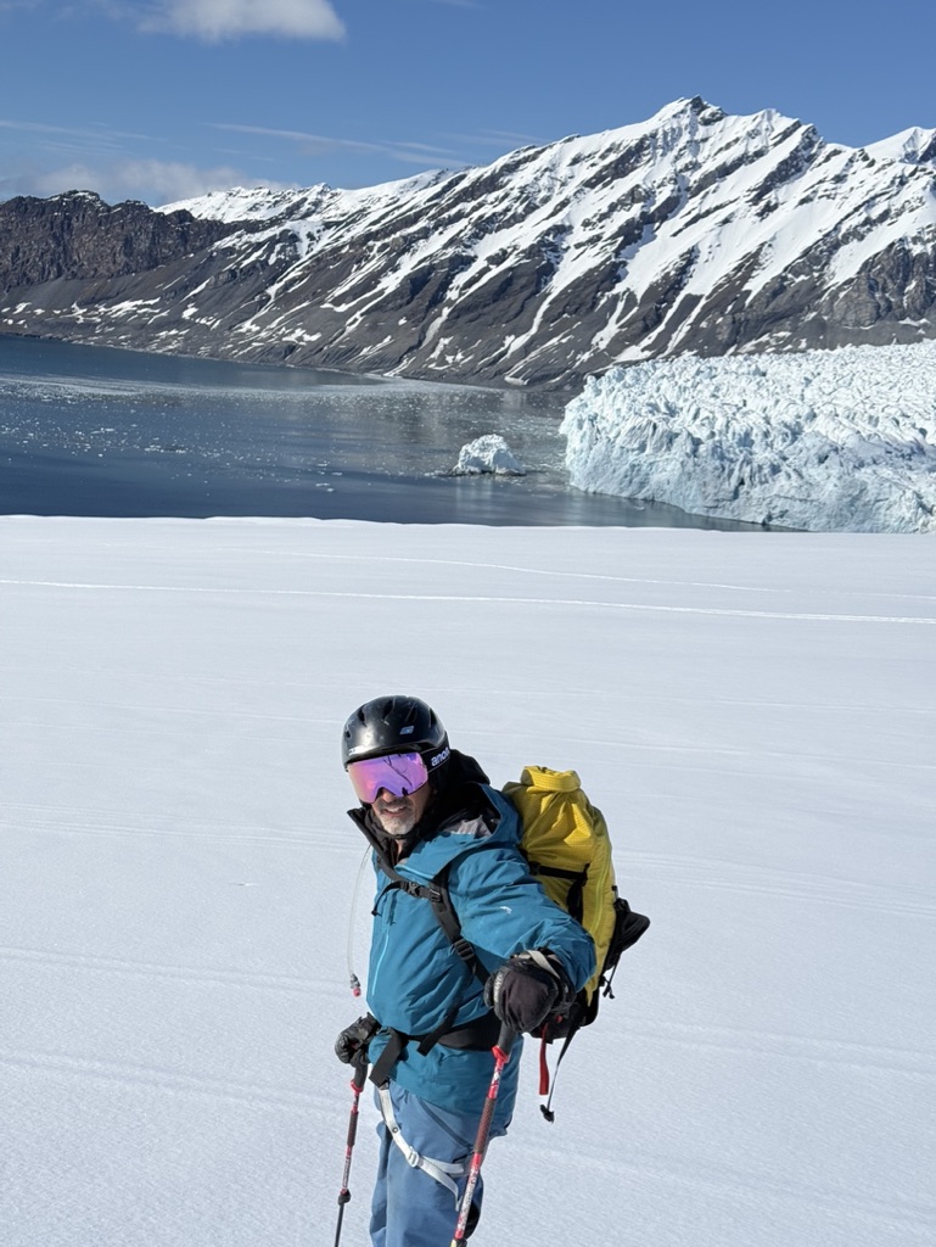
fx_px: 1729
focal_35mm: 48
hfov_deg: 30.3
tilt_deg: -11.0
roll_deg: -5.2
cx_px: 468
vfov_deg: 39.6
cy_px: 624
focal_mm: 6.76
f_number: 1.78
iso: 50
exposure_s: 1/13333
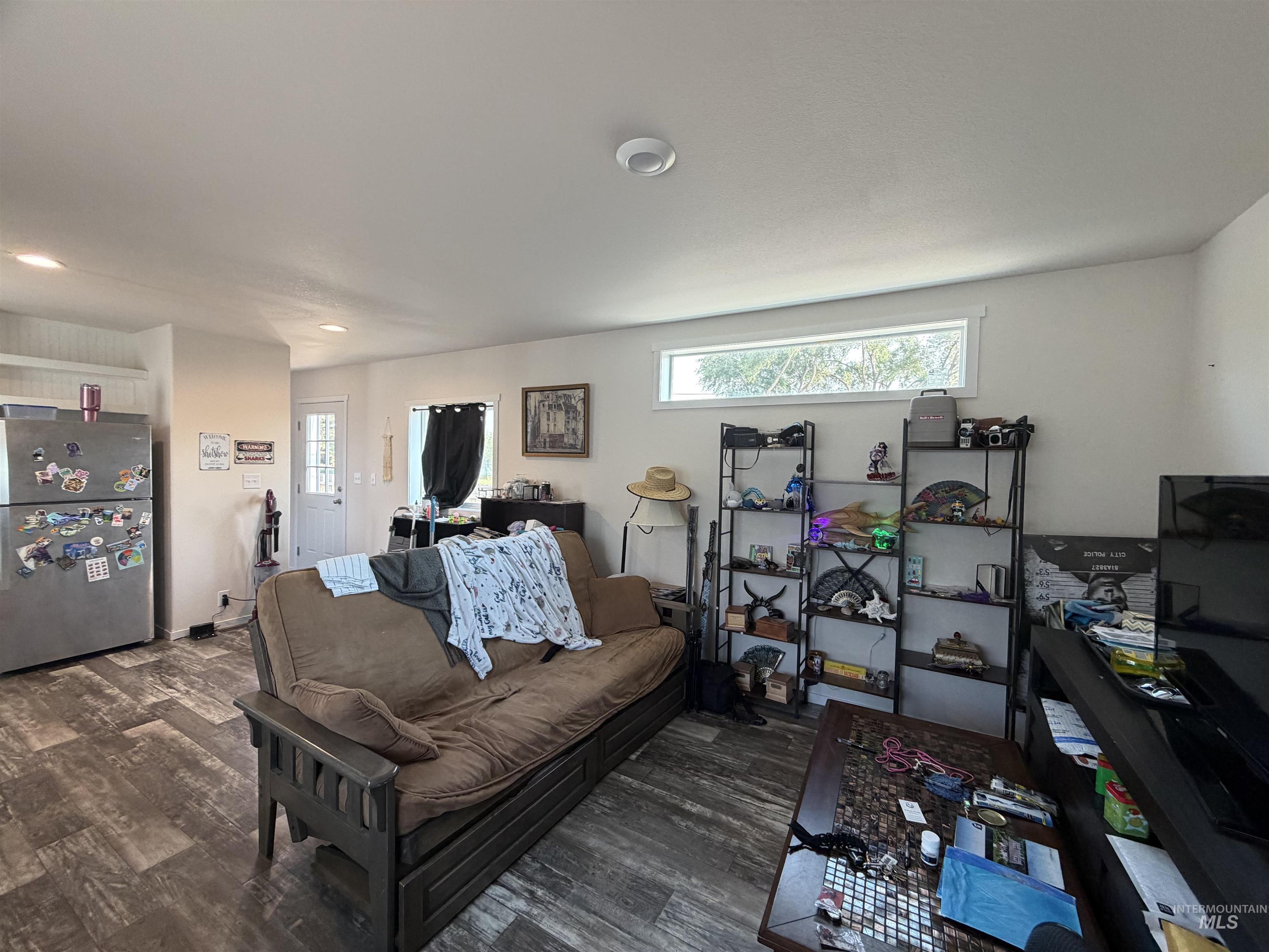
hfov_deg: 102.1
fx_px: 513
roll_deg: -2.7
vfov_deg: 85.7
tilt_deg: -2.5
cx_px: 634
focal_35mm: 14
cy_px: 476
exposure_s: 1/60
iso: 200
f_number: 2.2
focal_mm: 2.22
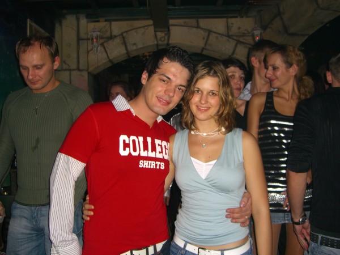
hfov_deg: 49.0
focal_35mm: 38
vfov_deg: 37.7
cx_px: 170
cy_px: 128
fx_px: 373
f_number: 2.8
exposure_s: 1/60
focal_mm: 7.9
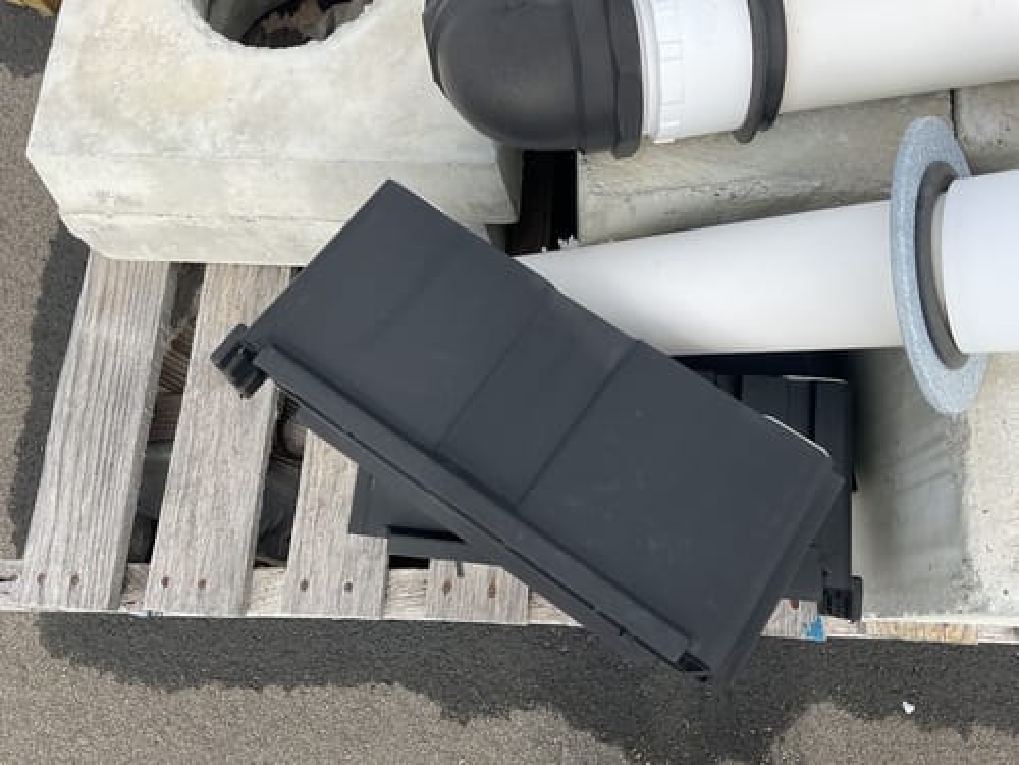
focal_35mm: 29
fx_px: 854
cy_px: 382
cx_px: 510
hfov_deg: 61.7
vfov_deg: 48.2
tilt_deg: -74.9
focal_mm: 3
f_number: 1.8
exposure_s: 1/1098
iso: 16
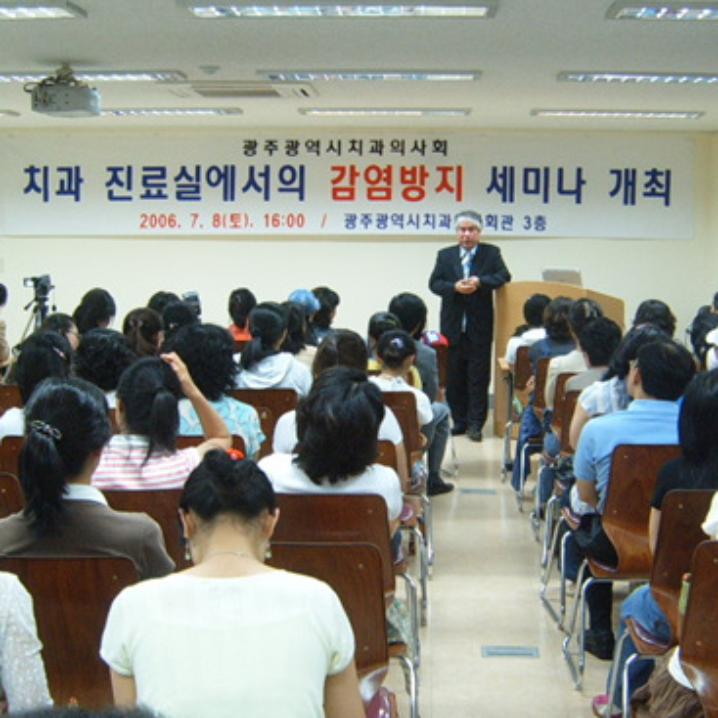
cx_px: 387
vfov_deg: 30.0
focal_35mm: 57
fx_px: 1338
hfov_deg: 30.0
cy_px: 421
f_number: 2.9
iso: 141
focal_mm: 6.2
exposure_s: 1/10
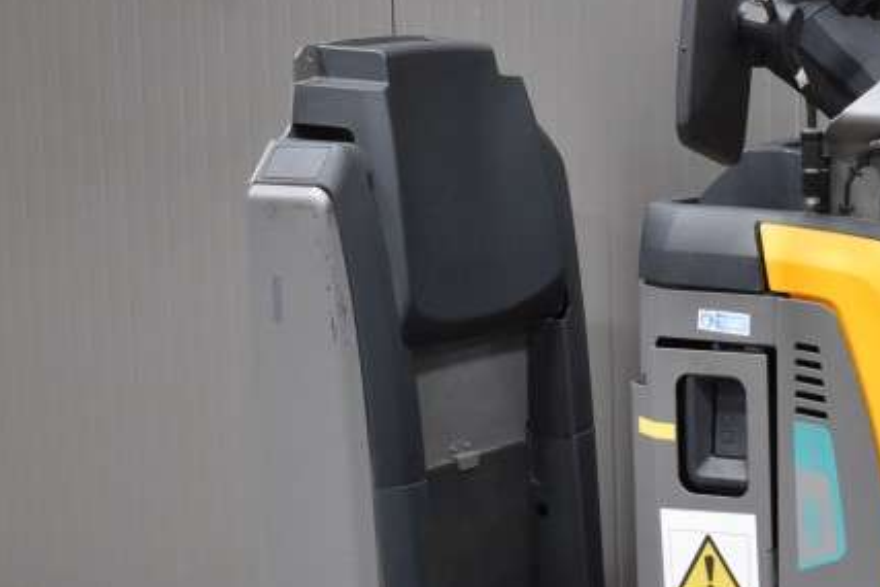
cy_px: 317
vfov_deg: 13.0
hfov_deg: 19.0
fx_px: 2577
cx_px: 787
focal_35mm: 105
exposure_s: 1/60
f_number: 4.5
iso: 1250
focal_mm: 25
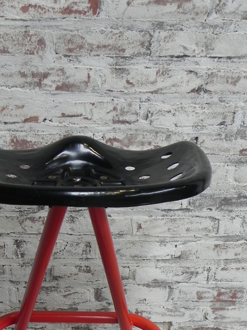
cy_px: 269
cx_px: 70
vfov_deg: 38.1
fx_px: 457
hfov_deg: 29.9
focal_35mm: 48
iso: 219
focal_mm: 4.6
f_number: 2.8
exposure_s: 1/30
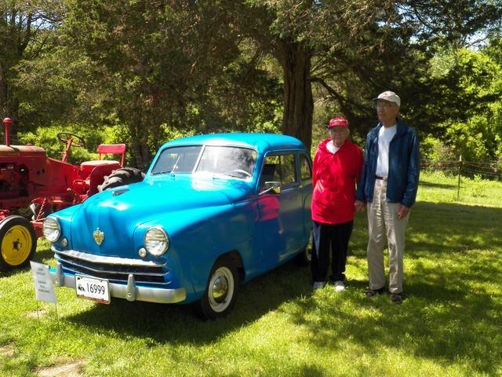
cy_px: 188
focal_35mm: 35
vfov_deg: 40.7
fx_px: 508
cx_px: 251
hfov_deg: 52.6
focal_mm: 6.3
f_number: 4
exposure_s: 1/320
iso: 125
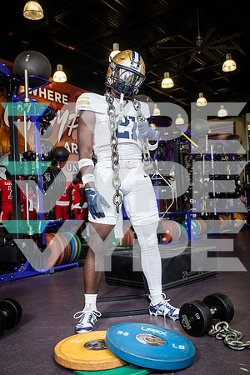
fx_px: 365
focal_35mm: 35
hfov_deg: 37.9
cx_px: 125
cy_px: 188
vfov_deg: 54.4
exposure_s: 1/250
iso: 500
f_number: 5.6
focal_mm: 35
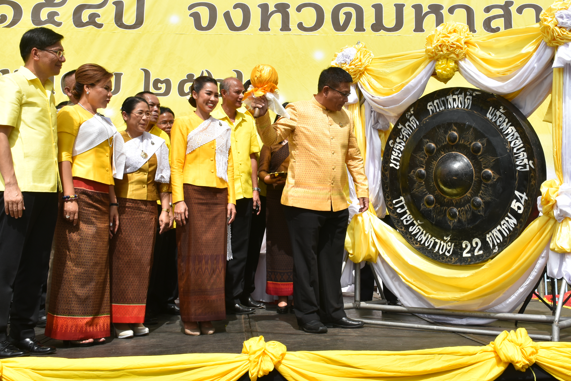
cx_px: 344
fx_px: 730
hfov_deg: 42.5
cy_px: 140
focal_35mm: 46
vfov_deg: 29.1
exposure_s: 1/400
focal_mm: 22
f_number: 10
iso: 200
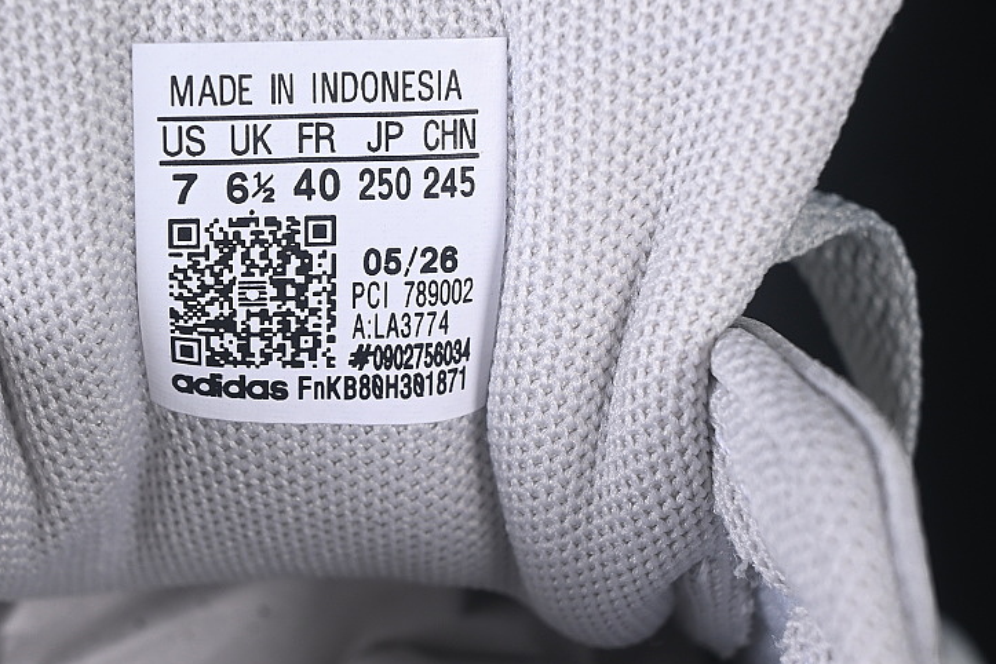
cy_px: 309
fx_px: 3098
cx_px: 331
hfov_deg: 18.2
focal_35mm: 112
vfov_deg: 12.2
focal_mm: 50
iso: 160
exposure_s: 1/80
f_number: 8
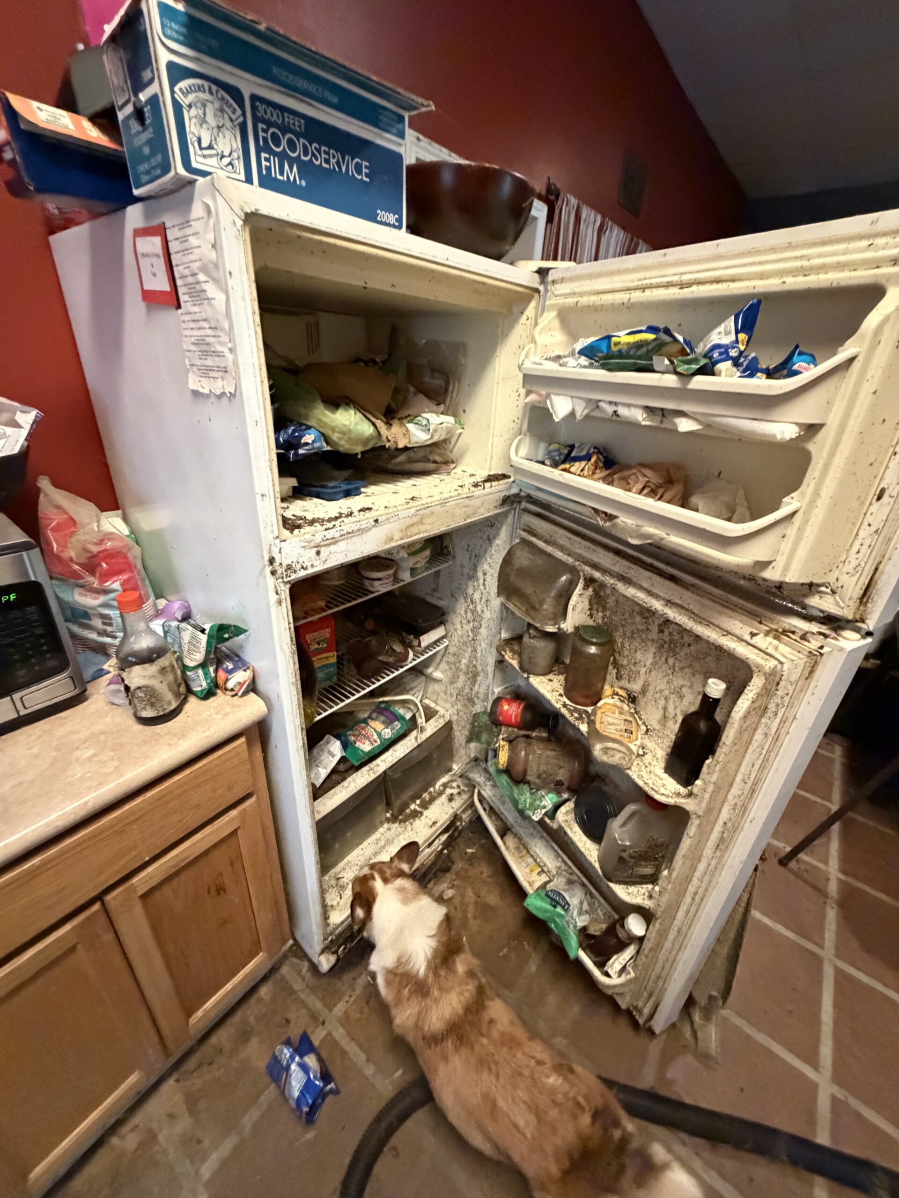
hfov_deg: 85.7
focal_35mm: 14
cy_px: 599
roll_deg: -2.9
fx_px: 485
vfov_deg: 102.1
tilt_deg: -24.9
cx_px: 450
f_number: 2.2
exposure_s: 1/60
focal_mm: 2.22
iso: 1000
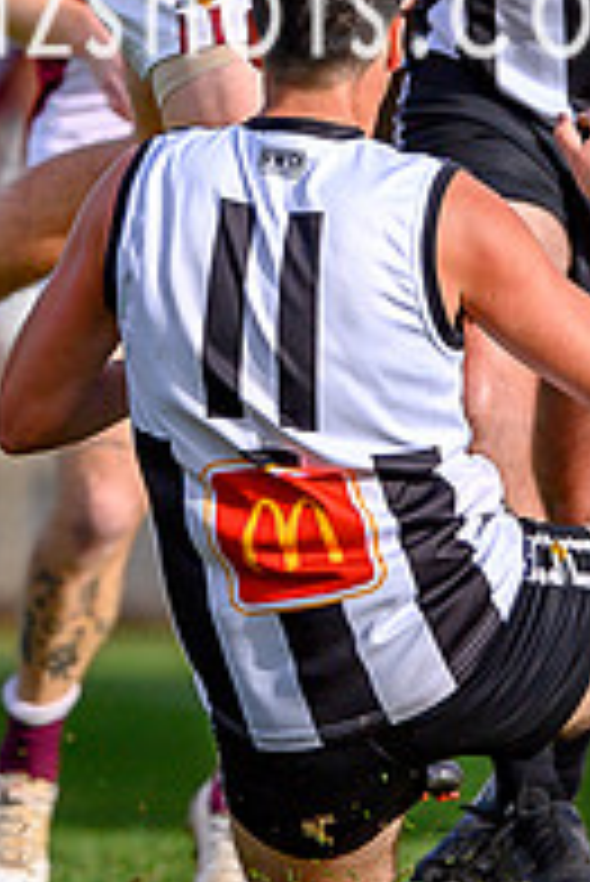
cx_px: 163
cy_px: -280
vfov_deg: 0.9
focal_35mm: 2305
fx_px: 56560
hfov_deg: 0.6
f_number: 4
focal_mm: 500
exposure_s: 1/1600
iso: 140
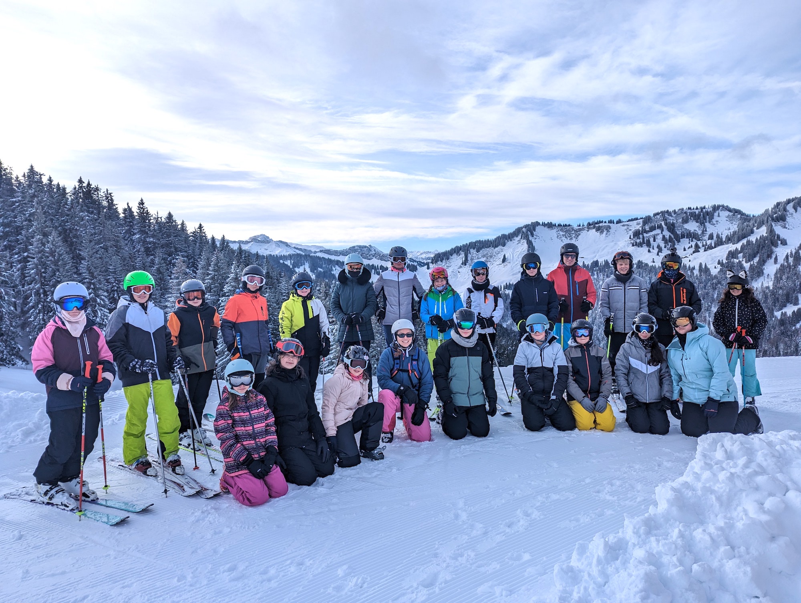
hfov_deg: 71.5
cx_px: 400
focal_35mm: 24
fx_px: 556
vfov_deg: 56.9
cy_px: 302
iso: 45
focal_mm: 6.81
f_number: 1.85
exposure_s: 1/1770
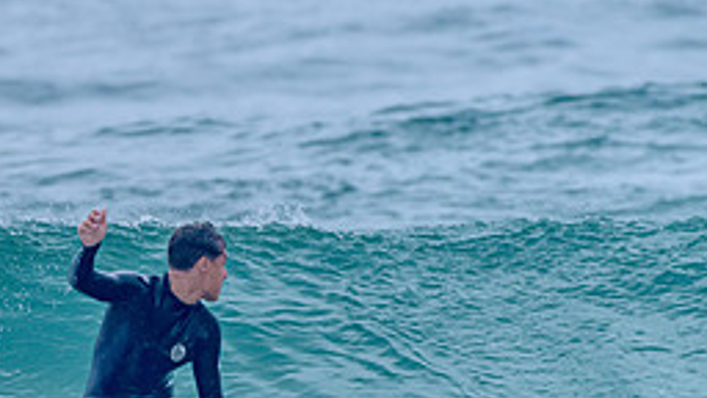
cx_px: 78
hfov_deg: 1.5
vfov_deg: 0.8
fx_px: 27895
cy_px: 336
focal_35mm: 1488
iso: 800
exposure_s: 1/2000
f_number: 5.6
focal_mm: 500
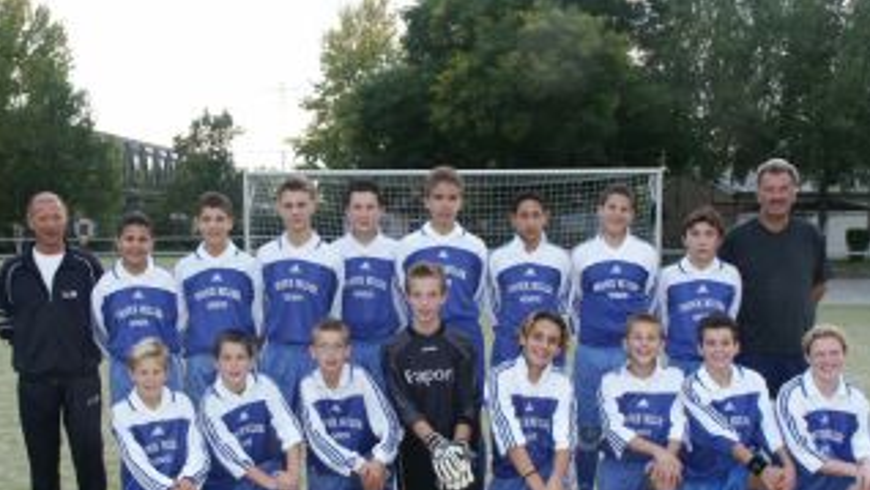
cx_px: 430
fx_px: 1107
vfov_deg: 24.7
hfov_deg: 42.9
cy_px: 361
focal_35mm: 48
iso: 200
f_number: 4
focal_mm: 9.06
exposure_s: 1/350
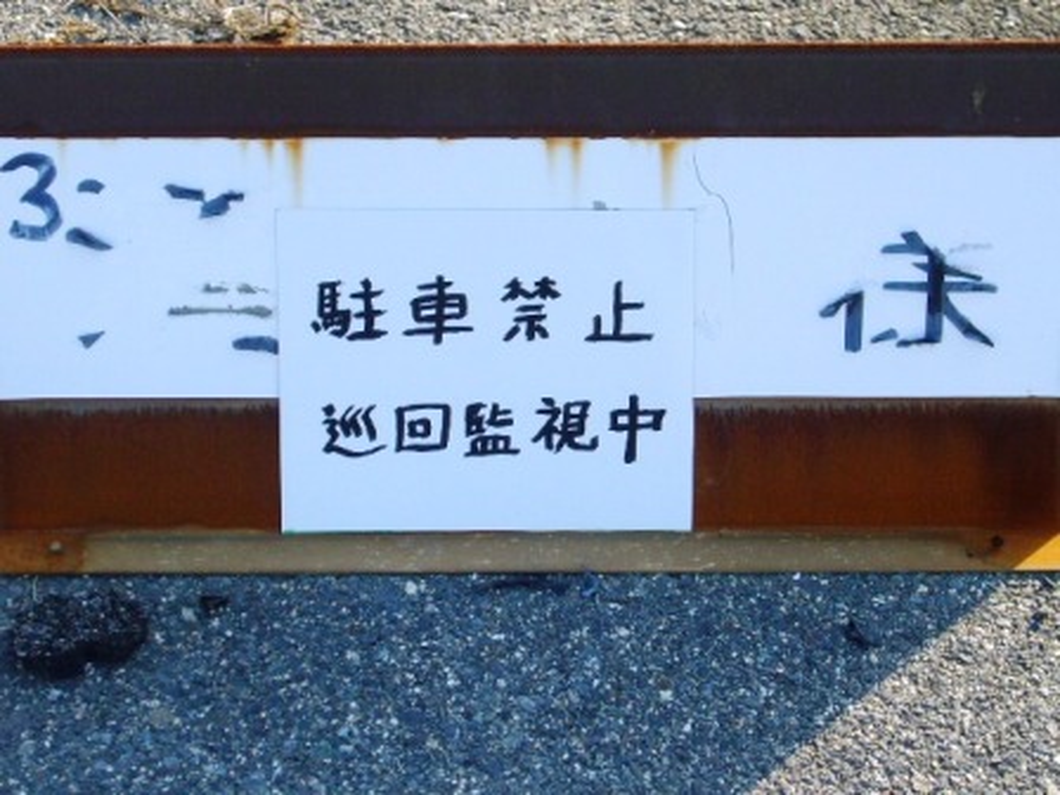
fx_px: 2848
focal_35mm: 93
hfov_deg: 21.1
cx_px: 530
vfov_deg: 15.9
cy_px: 398
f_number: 4.3
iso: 80
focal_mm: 11.2
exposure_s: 1/200
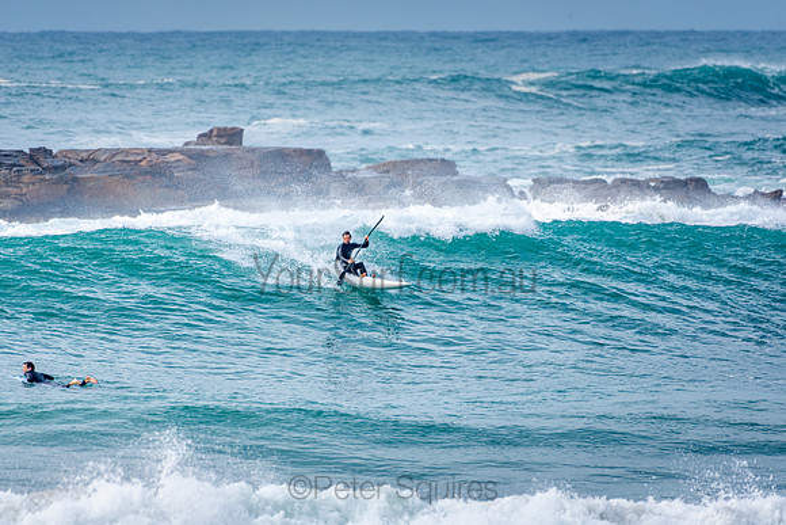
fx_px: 16890
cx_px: 393
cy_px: 262
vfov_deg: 1.8
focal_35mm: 773
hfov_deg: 2.7
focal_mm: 500
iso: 100
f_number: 5.6
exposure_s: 1/500
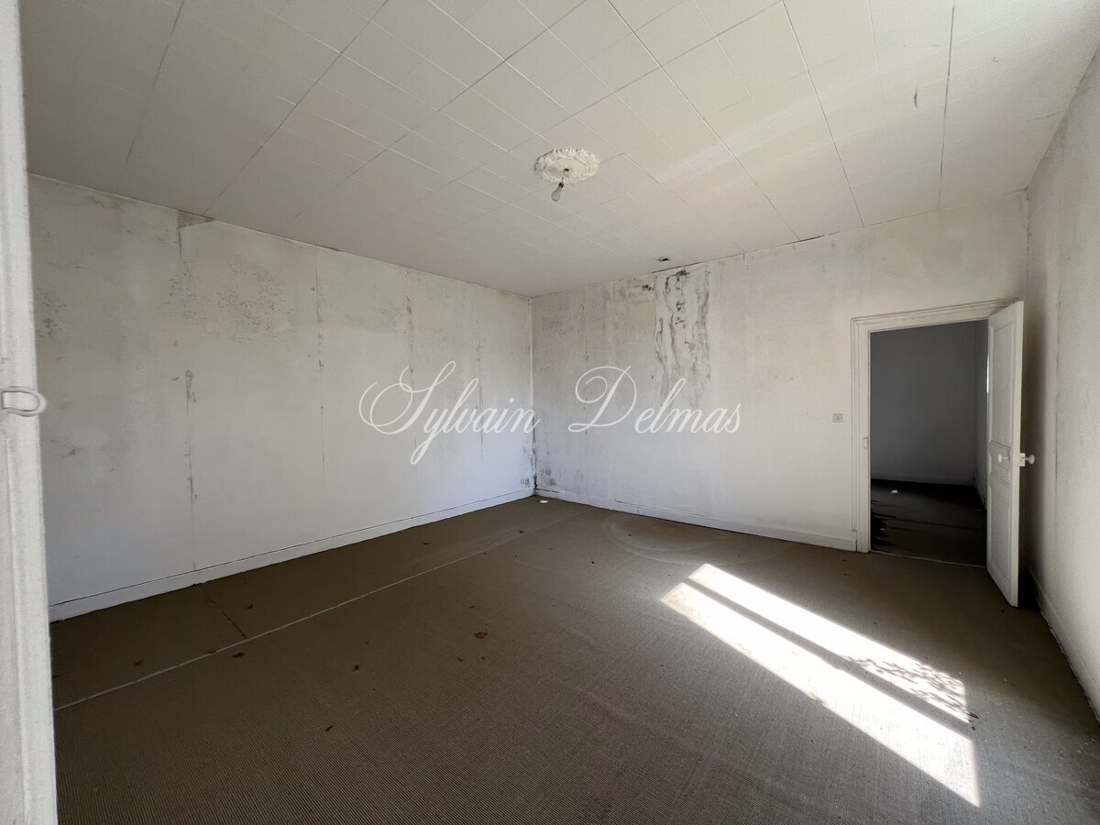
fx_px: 413
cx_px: 550
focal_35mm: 13
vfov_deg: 89.9
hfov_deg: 106.2
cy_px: 412
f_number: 1.8
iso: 40
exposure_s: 1/99
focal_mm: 1.57
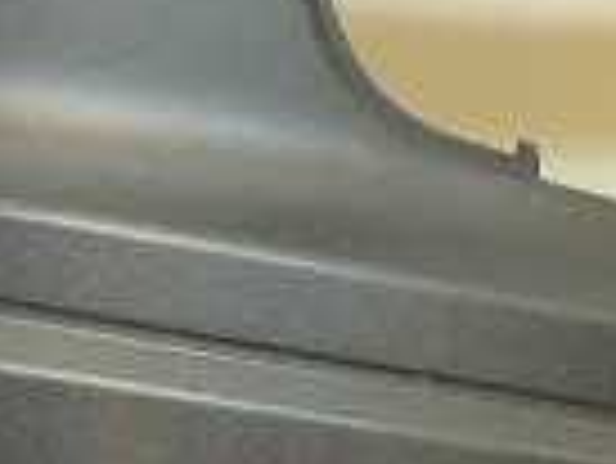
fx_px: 2333
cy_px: 329
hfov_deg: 15.0
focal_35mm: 131
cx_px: 351
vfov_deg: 11.3
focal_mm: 4.9
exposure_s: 1/60
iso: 250
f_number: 3.3
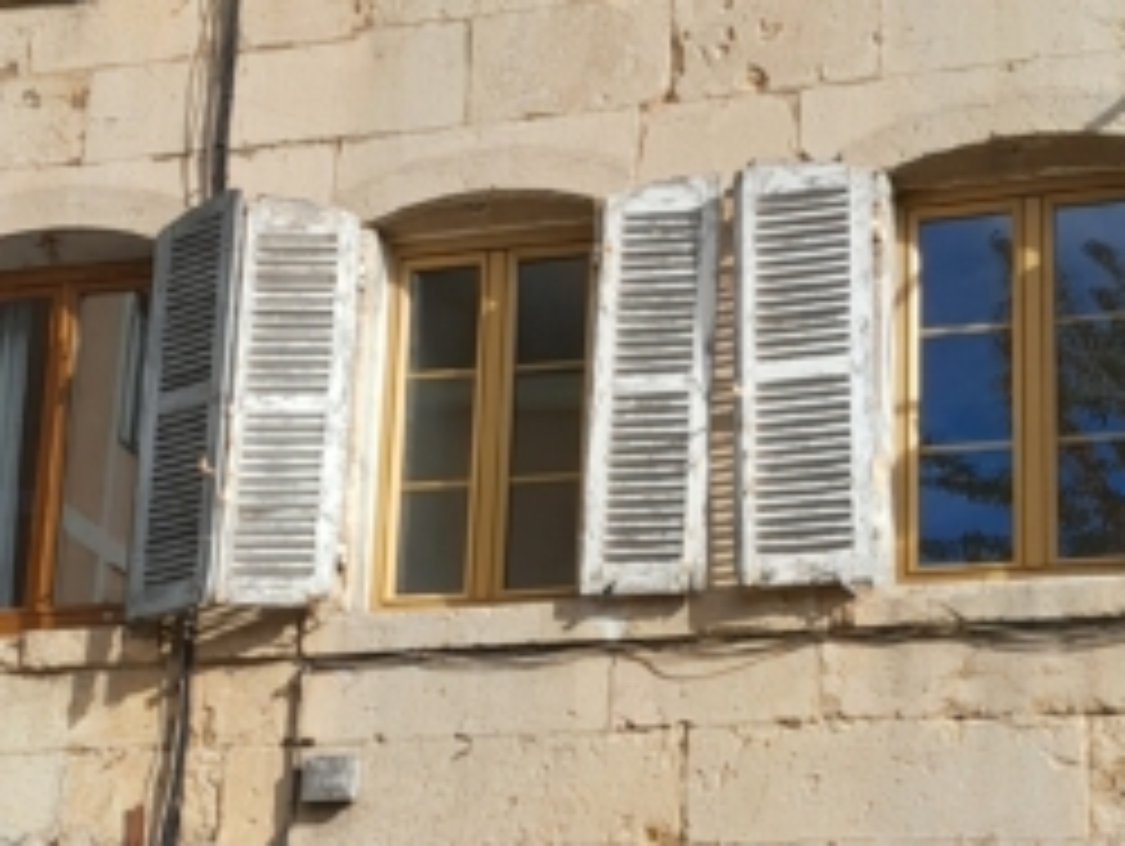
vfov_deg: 23.3
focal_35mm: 63
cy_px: 526
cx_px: 603
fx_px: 2049
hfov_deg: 30.7
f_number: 1.8
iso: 40
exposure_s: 1/542
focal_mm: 4
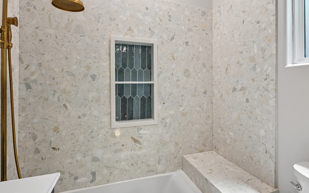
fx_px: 160
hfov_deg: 87.6
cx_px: 174
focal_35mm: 19
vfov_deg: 62.0
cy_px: 84
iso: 400
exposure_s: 1/30
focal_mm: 14
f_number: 8
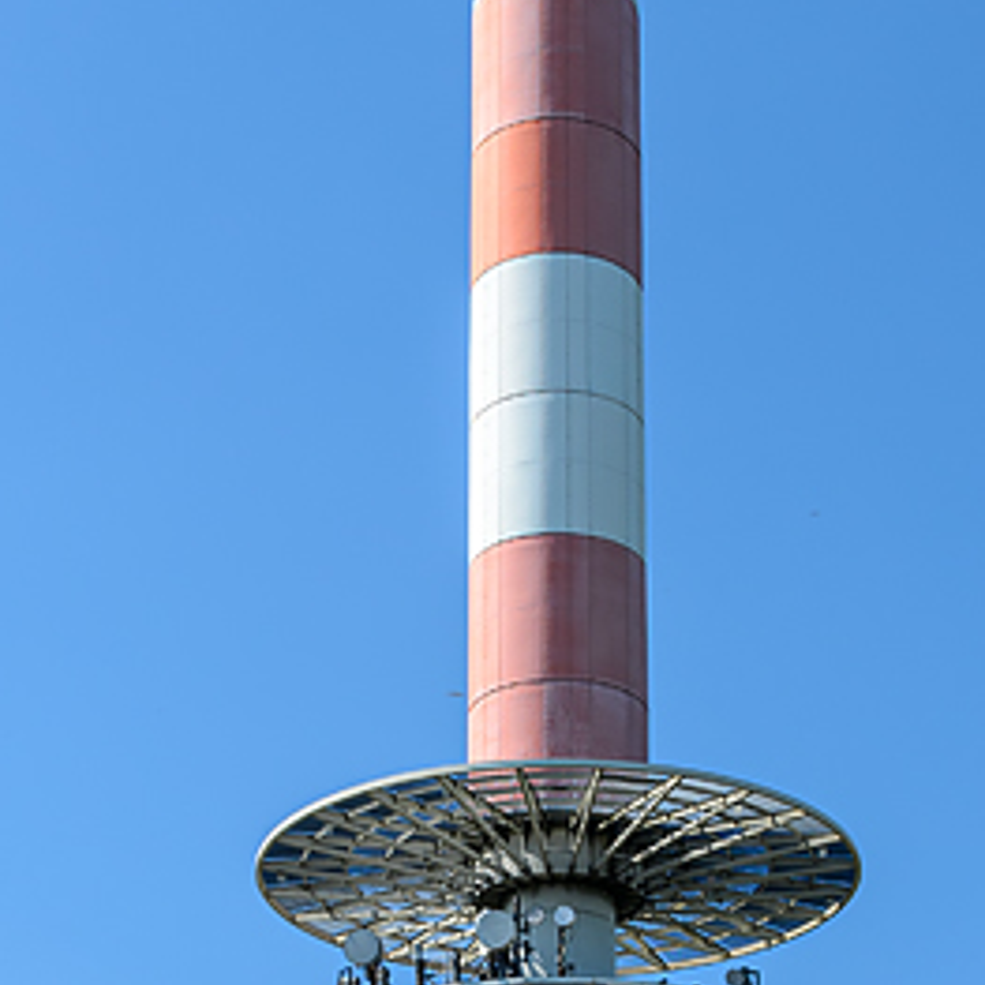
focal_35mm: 96
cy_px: 734
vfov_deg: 18.0
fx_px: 3091
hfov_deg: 18.1
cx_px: 625
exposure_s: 1/320
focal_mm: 22
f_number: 8
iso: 100
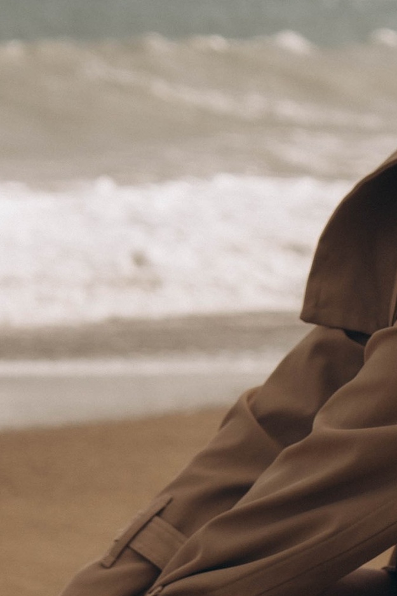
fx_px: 2846
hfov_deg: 7.9
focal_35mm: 172
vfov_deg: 11.9
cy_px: 442
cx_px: 493
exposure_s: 1/1250
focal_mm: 42
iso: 100
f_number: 4.5
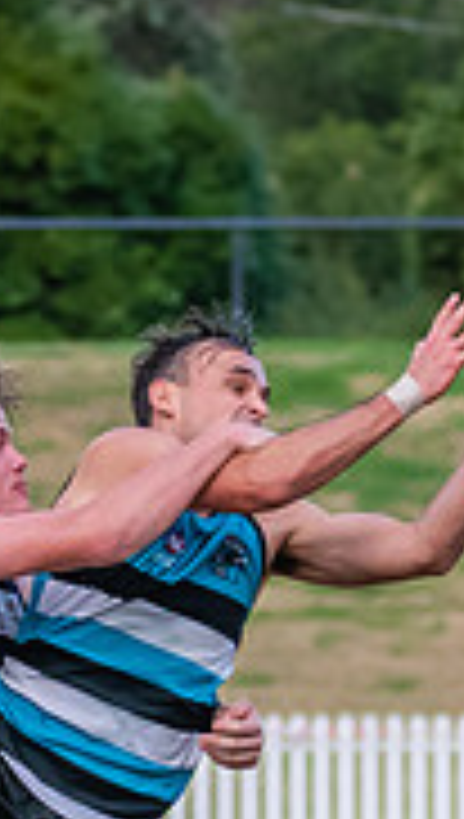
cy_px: 600
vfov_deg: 1.8
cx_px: 323
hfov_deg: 1.0
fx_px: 25560
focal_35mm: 1174
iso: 1250
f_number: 5
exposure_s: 1/2000
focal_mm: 180
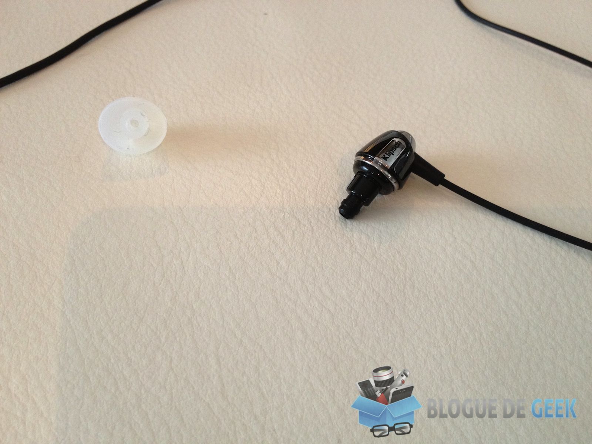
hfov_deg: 52.6
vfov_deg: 40.7
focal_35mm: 35
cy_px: 222
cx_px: 296
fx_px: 599
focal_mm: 4.28
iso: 160
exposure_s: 1/20
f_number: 2.4
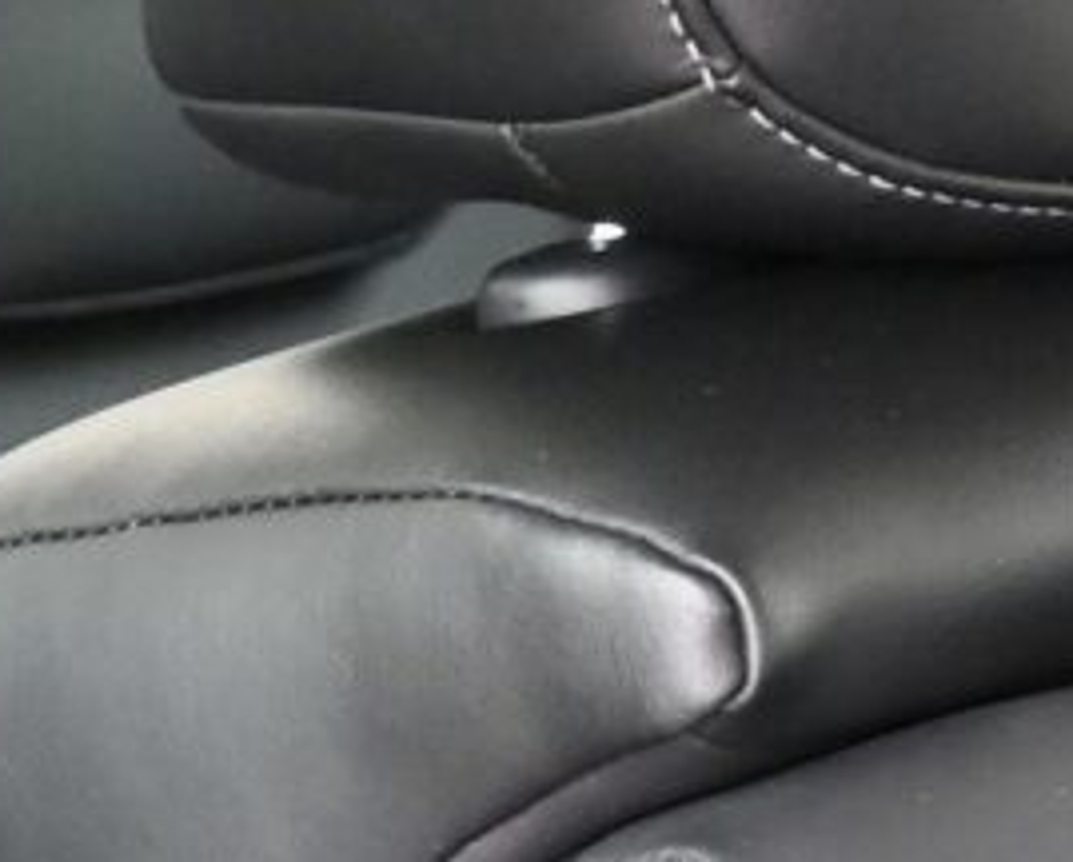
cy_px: 1219
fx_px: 6806
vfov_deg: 7.1
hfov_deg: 8.9
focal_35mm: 214
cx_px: -375
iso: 1000
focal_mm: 16
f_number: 3.5
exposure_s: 1/125
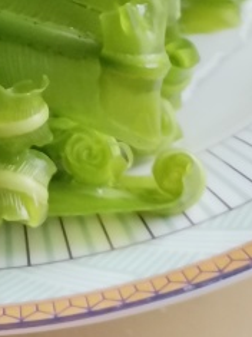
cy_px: -177
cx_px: -122
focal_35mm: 118
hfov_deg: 12.0
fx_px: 1146
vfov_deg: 15.4
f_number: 1.8
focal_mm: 4.25
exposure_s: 1/100
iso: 154
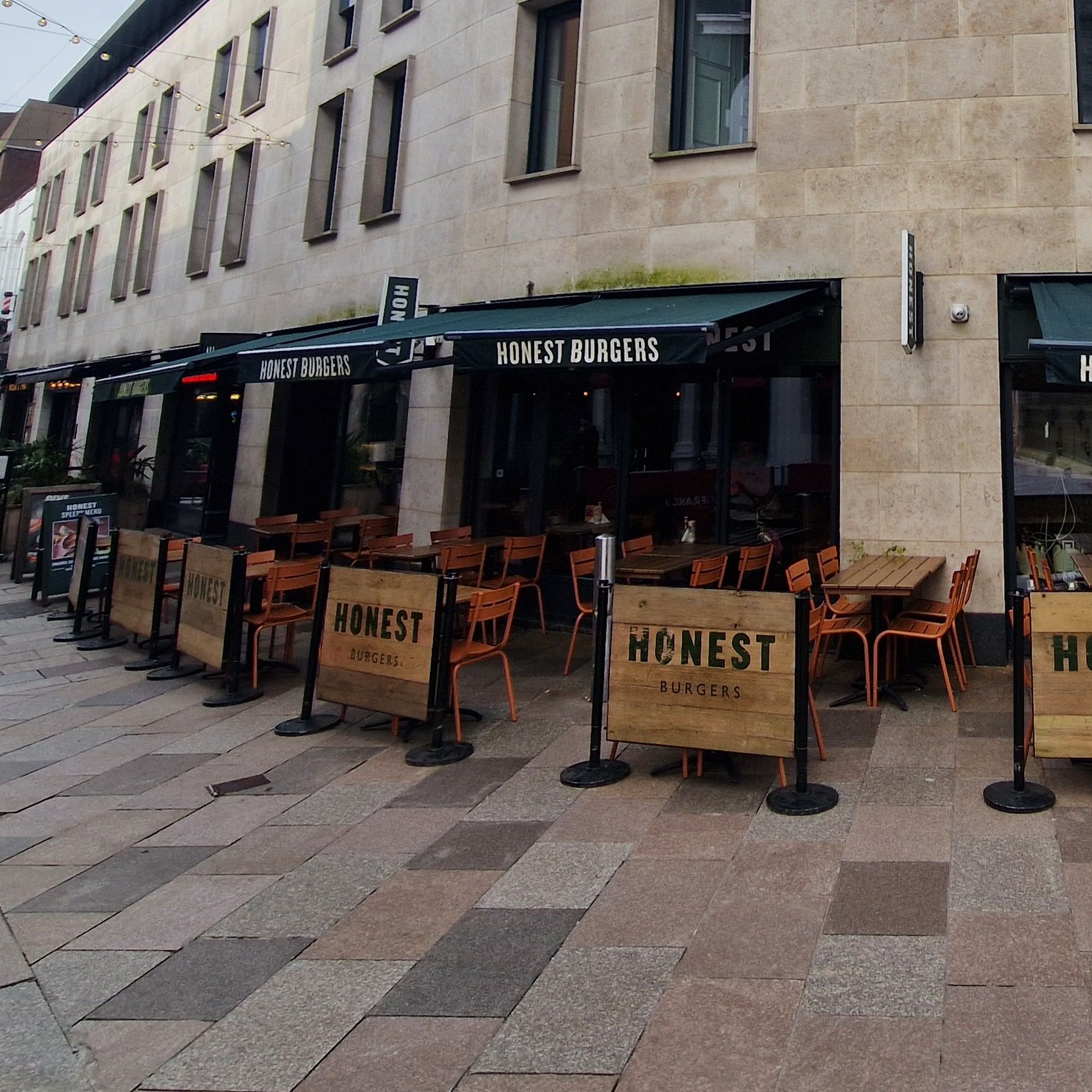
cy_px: 179
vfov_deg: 54.0
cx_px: 923
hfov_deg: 53.7
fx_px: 964
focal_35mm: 27
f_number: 2.2
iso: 50
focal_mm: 2.2
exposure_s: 1/1132
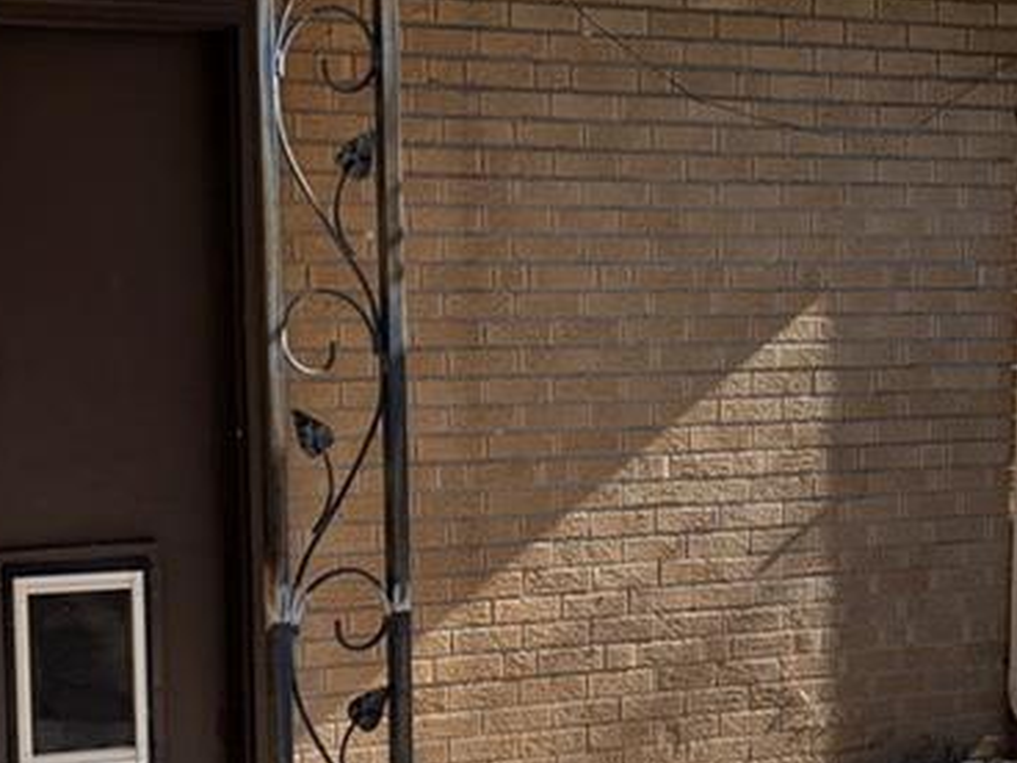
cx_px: 790
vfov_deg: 14.1
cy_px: 713
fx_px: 3055
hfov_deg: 18.7
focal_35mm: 104
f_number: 1.68
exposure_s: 1/812
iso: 22
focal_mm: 6.9
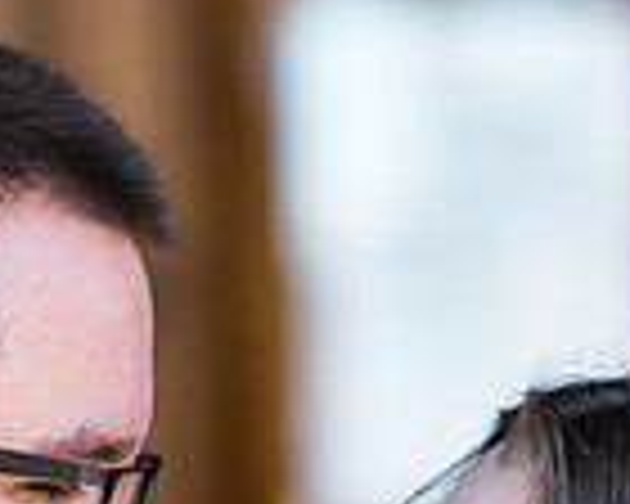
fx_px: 6153
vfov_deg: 4.7
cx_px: 58
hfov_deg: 5.9
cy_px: 569
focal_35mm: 330
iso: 250
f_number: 1.4
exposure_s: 1/1600
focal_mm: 85
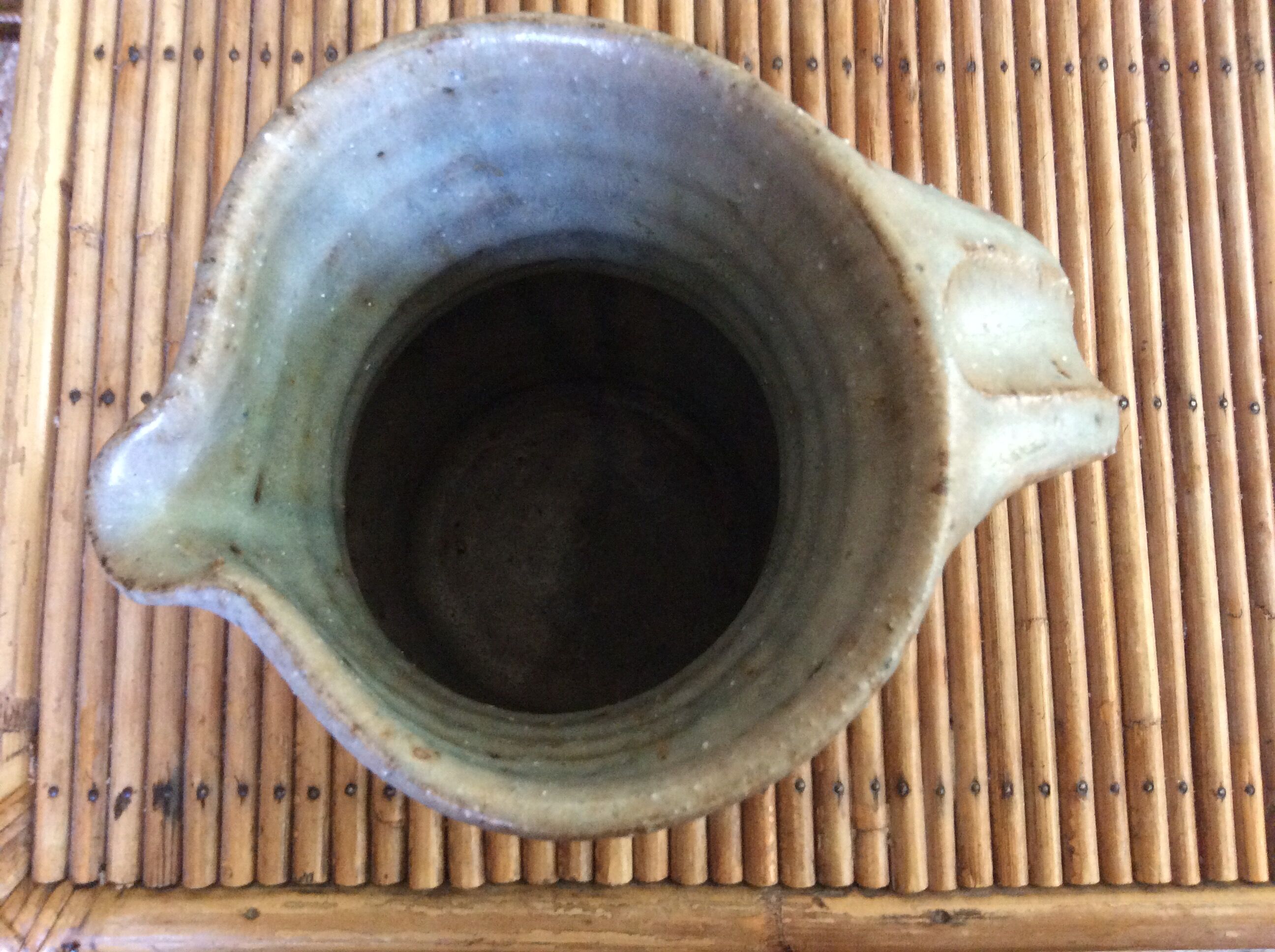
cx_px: 638
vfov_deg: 44.1
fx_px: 1177
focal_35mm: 32
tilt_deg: -83.1
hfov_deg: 56.9
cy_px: 476
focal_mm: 3.3
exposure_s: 1/17
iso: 250
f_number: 2.4
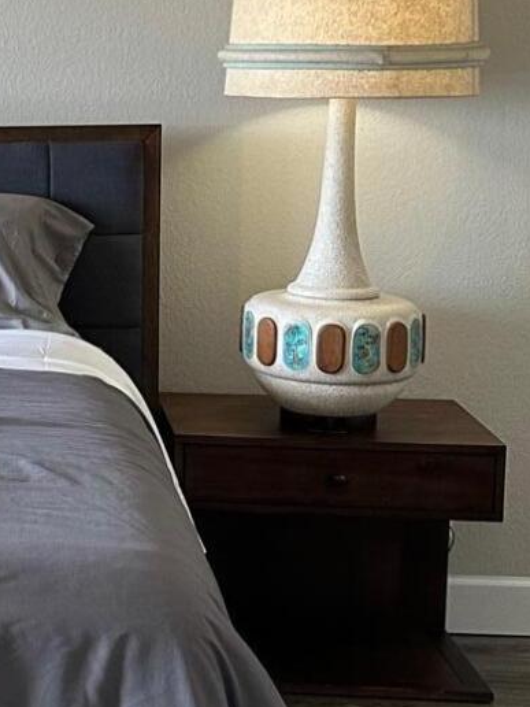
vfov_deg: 21.0
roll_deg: +1.5
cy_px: 266
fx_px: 1899
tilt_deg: -7.8
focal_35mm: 93
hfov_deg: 14.4
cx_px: -345
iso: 200
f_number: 1.78
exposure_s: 1/120
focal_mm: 6.86
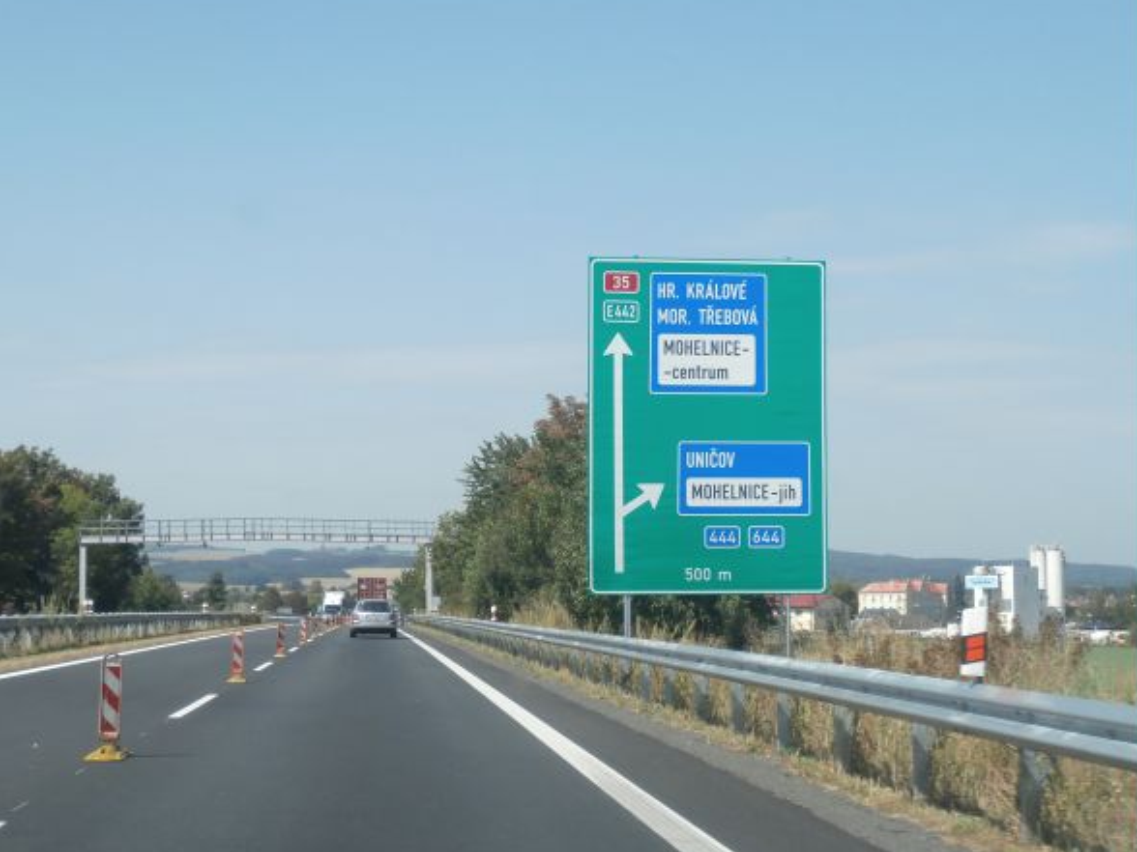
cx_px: 524
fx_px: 2431
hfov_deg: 26.3
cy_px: 437
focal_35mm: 74
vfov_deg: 19.9
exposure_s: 1/400
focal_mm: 12.1
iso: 100
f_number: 4.7
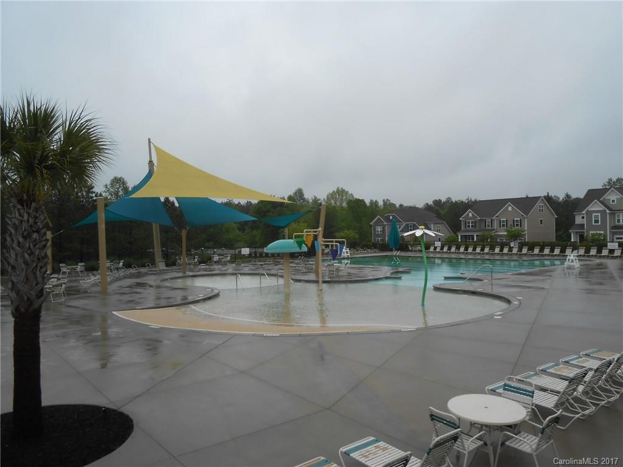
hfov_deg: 67.3
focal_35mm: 26
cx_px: 312
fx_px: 468
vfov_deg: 53.1
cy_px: 234
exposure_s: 1/1000
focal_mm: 4.6
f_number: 3.5
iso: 80
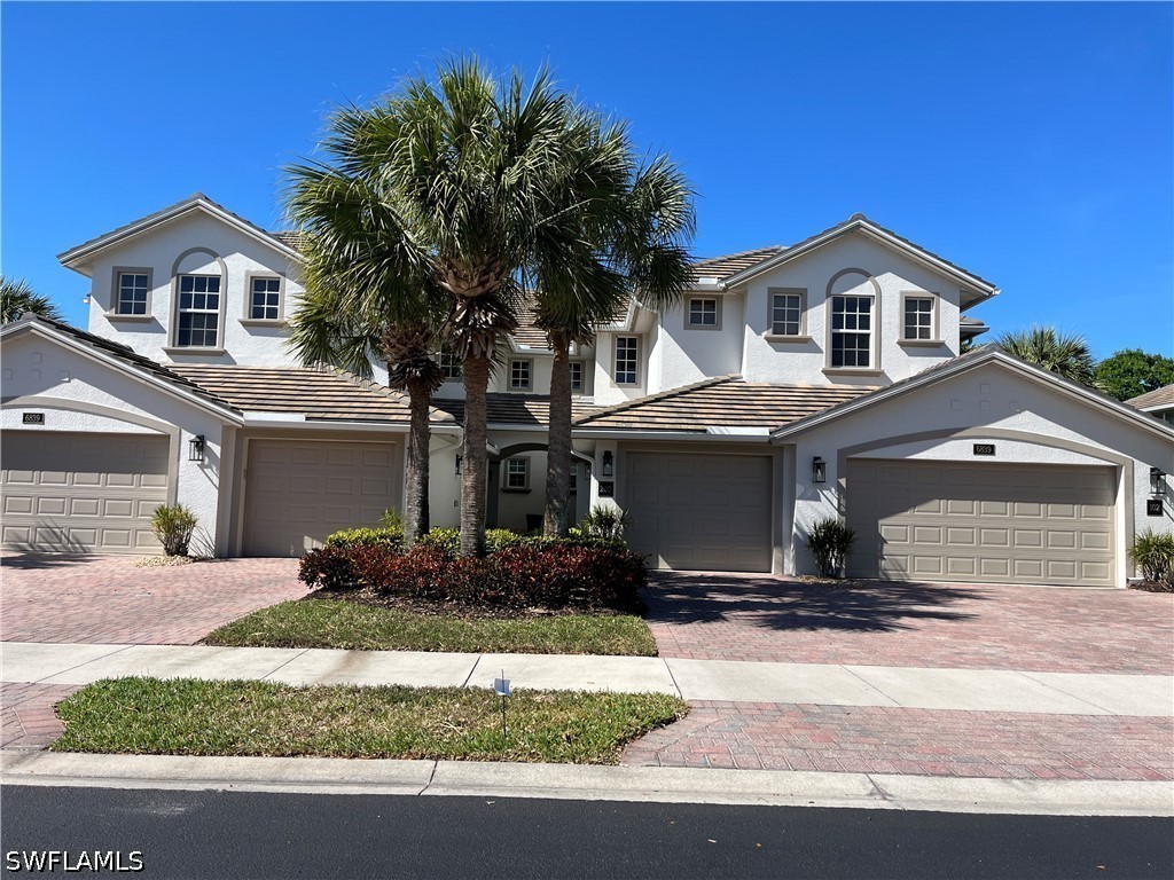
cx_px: 587
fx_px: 882
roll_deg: -1.7
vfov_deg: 53.1
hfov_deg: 67.3
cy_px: 440
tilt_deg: +3.5
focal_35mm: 26
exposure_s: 1/3311
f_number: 1.6
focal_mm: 5.1
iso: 50
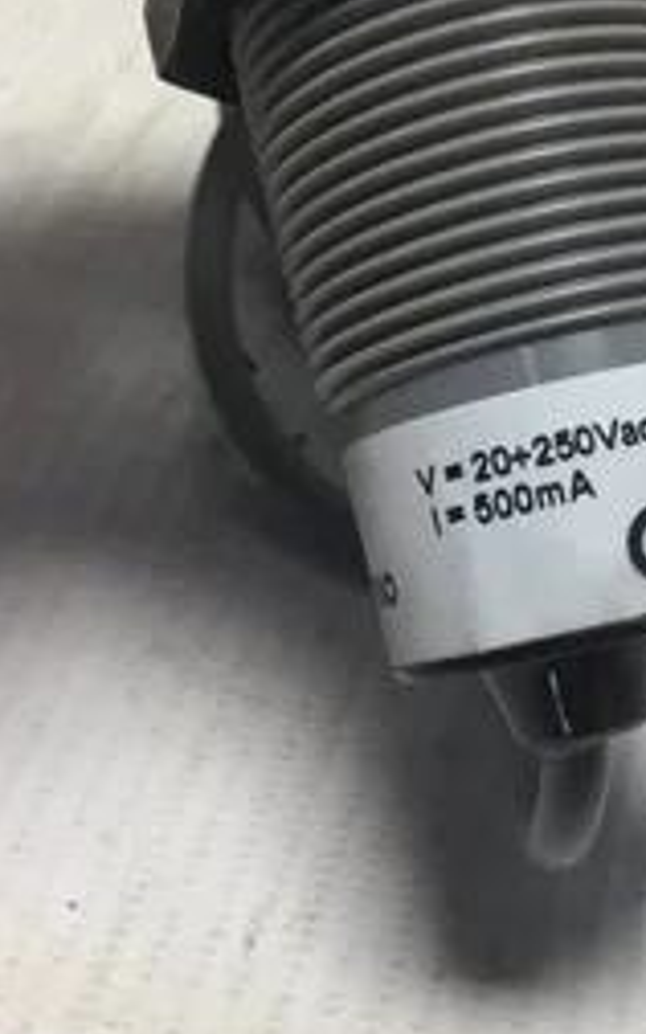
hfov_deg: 23.8
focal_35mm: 52
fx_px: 1466
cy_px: 523
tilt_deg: -48.2
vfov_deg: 38.9
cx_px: 642
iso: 32
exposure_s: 1/120
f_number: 2.4
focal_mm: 3.3
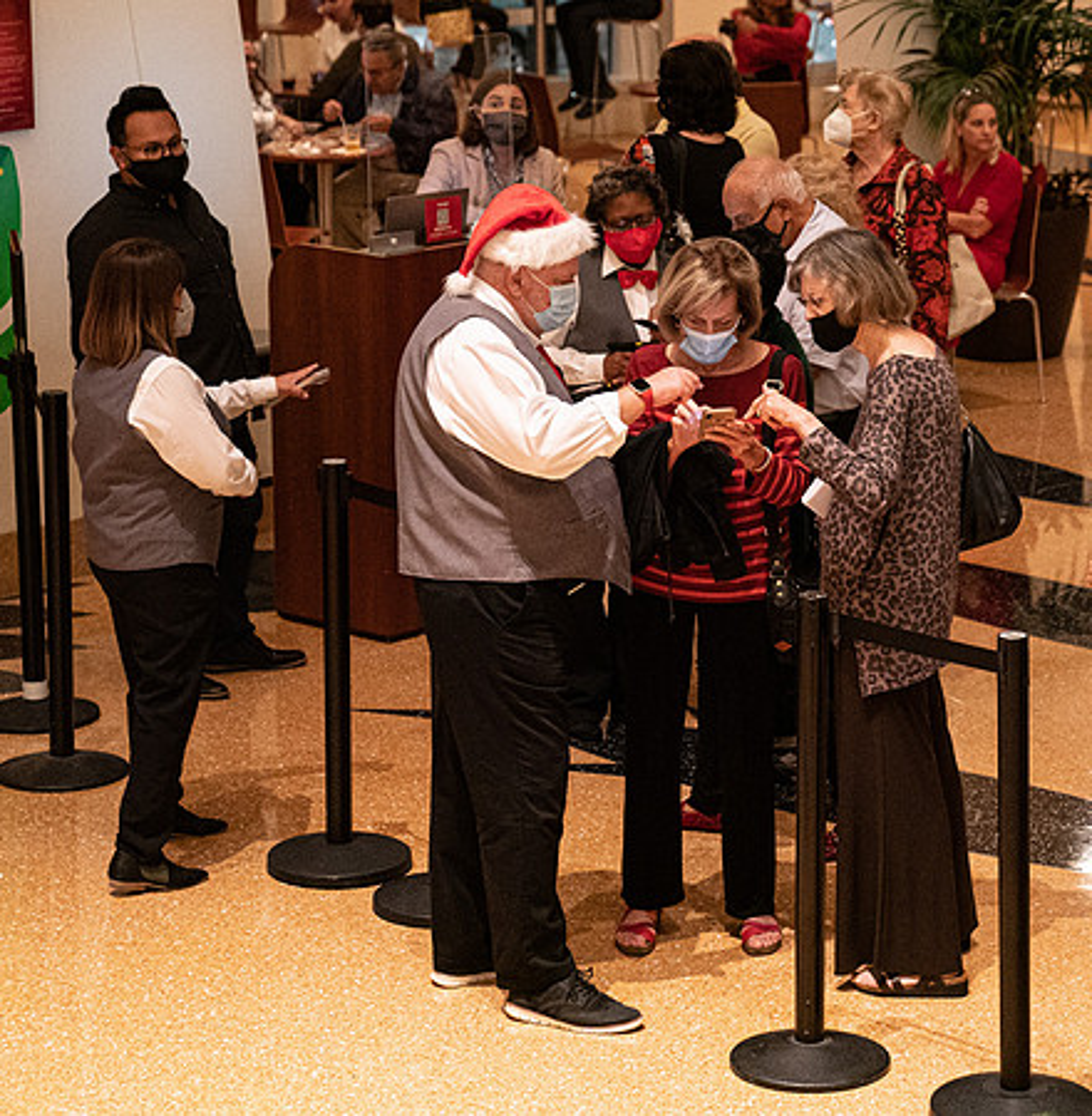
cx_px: 776
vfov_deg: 16.0
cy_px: 491
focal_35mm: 110
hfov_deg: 15.6
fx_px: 3960
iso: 4000
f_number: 3.2
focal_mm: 70
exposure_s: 1/200
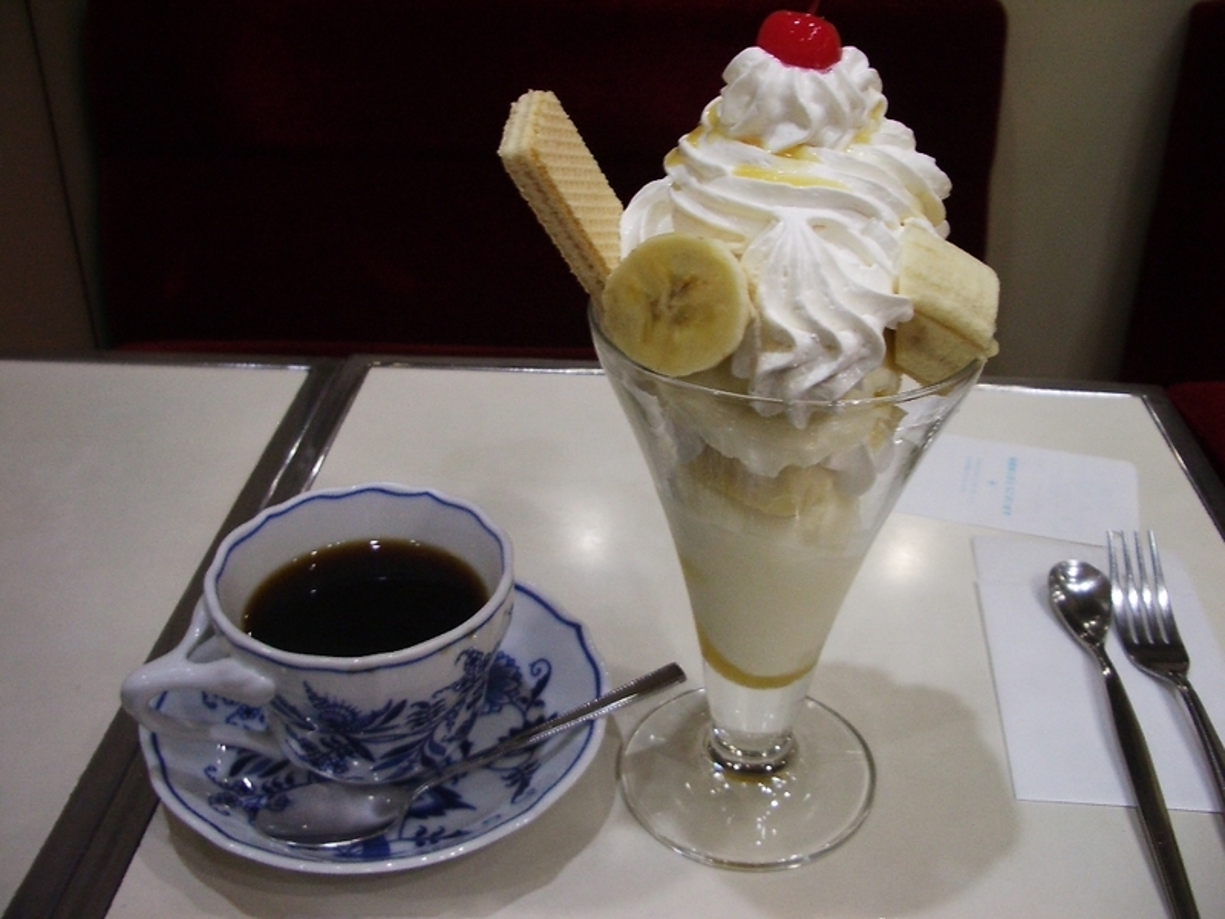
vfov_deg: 40.7
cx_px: 612
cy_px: 460
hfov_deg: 52.6
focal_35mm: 35
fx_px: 1239
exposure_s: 1/20
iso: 200
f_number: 2.6
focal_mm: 5.8
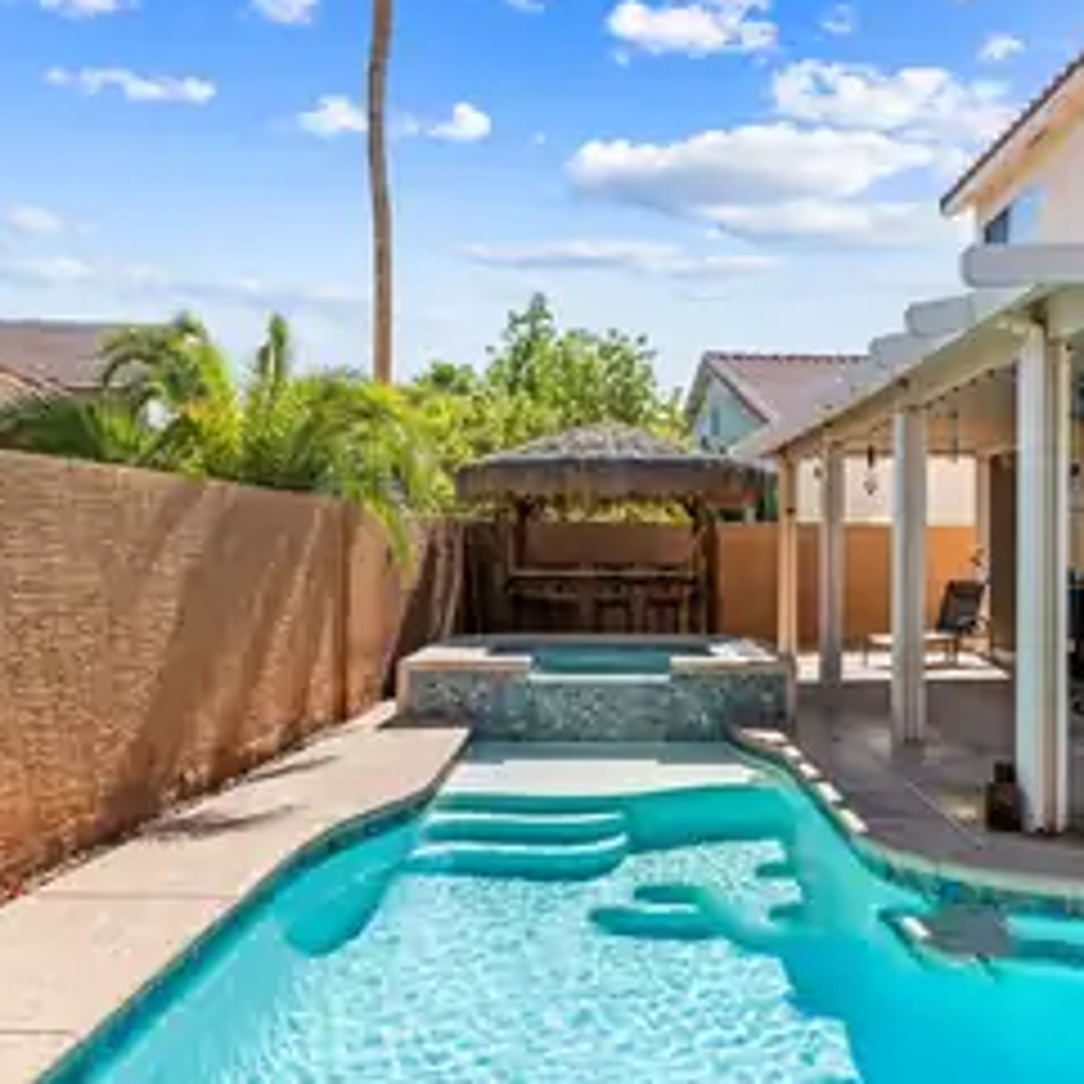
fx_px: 1098
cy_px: 549
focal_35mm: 31
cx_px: 598
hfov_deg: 52.4
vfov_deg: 52.5
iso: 400
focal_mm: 22
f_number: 5
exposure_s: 1/8000
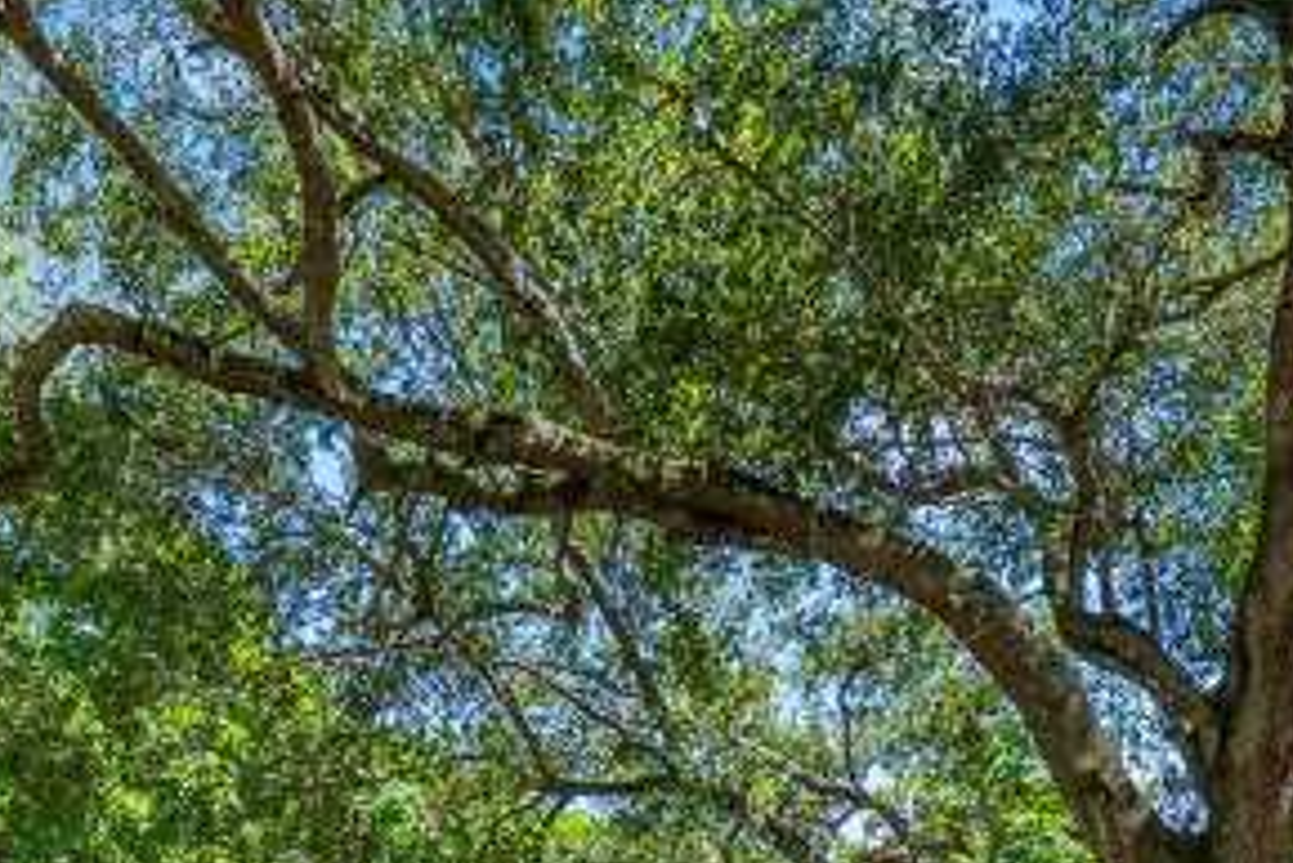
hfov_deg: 53.1
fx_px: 1294
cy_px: 1113
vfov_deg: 29.8
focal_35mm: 36
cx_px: 658
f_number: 8
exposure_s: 1/80
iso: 200
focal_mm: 13
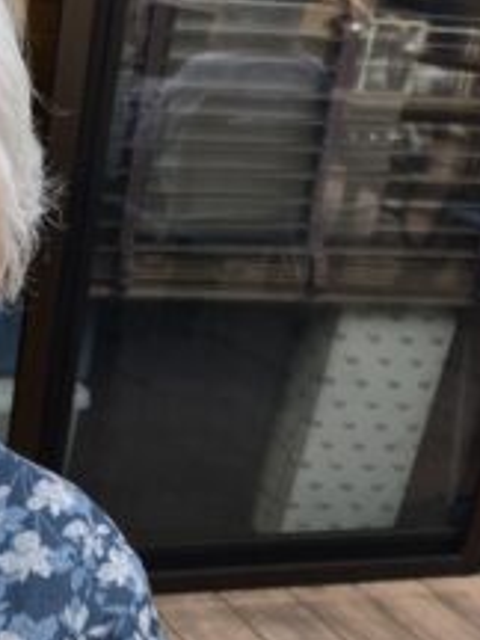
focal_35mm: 69
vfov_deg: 26.6
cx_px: -104
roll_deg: -7.6
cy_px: 641
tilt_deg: -26.5
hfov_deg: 19.9
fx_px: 1276
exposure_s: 1/571
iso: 32
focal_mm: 3.99
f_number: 1.8
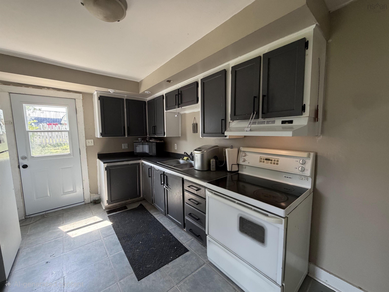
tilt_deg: -4.8
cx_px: 194
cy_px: 146
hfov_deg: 102.1
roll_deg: -0.5
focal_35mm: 14
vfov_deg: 85.7
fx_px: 157
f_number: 2.2
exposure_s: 1/122
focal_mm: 2.22
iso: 320
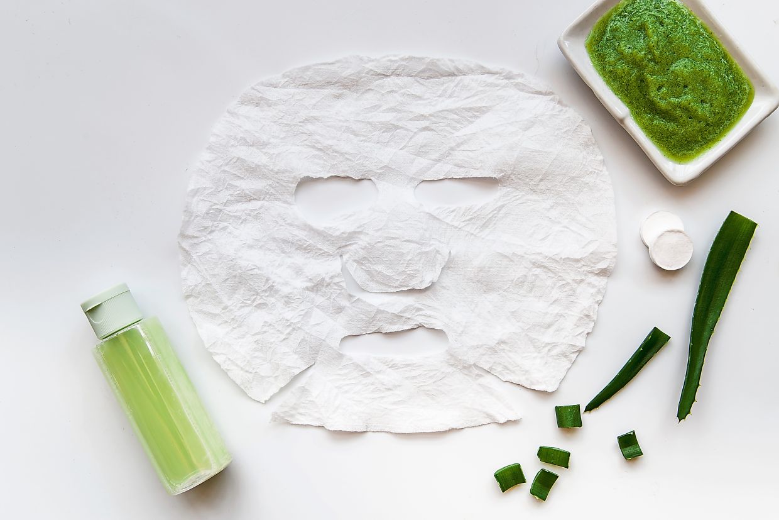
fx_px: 931
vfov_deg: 31.2
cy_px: 260
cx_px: 390
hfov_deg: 45.4
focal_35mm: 43
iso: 100
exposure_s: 1/6
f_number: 8
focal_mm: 43
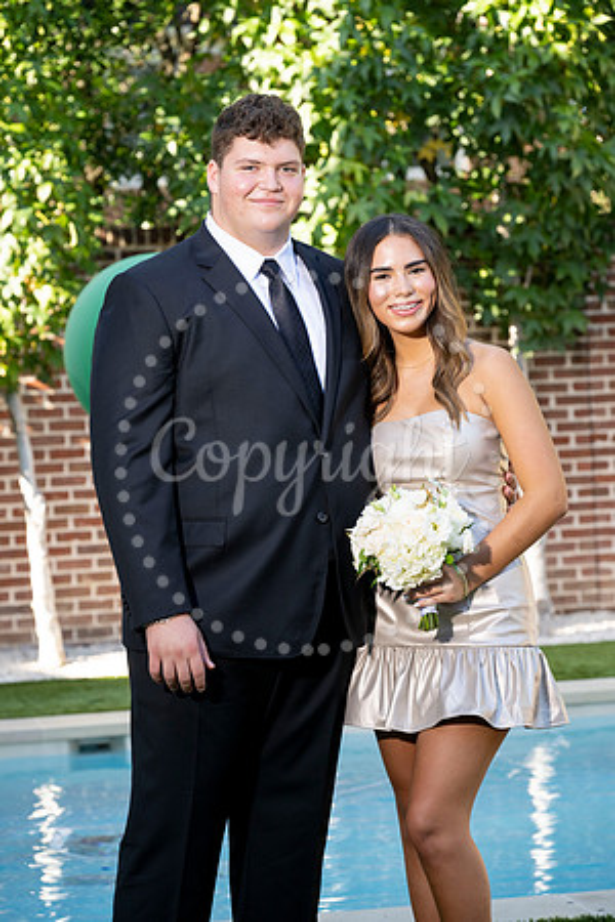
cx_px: 308
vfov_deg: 19.5
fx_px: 2690
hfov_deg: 13.0
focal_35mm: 105
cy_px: 461
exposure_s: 1/200
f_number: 5.6
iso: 400
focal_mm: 105
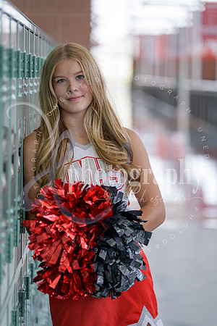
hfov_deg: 11.2
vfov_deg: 16.8
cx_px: 108
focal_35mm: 122
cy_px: 163
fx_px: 1103
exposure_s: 1/125
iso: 250
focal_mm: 122
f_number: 2.8
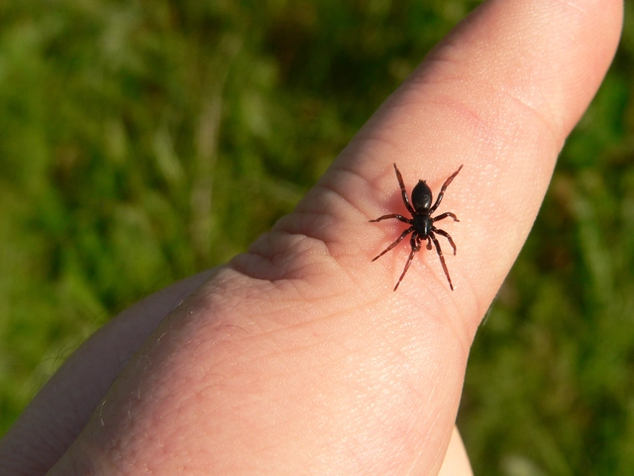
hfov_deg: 25.3
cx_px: 317
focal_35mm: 77
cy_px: 238
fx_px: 1410
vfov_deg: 19.1
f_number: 5.6
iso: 100
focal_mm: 12.9
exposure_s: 1/500
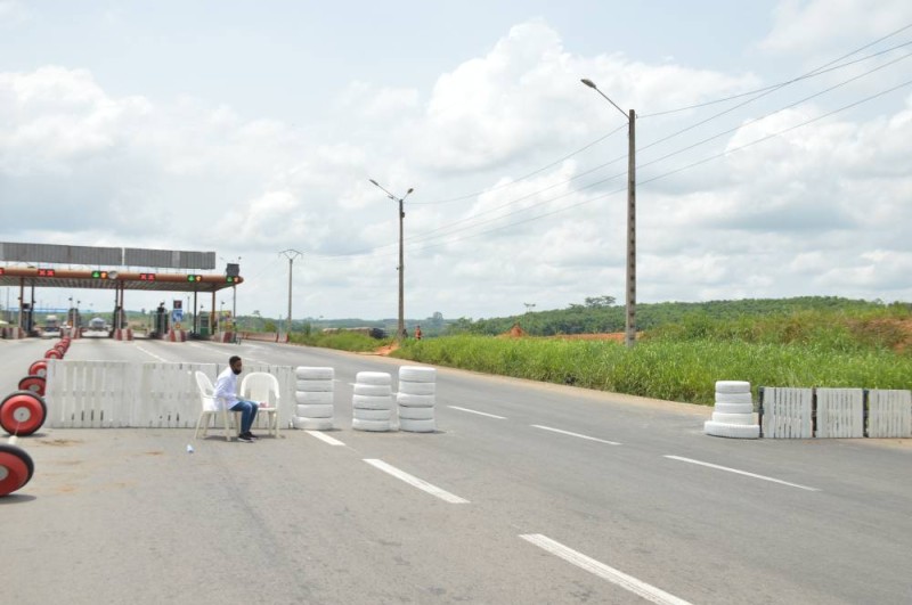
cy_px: 302
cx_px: 456
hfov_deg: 57.3
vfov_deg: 39.9
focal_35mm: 33
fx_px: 835
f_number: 8
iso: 100
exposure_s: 1/320
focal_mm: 22
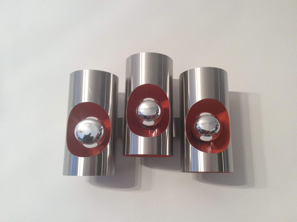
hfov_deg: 56.9
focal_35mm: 32
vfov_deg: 44.1
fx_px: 274
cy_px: 111
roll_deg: +1.0
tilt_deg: +14.4
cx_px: 148
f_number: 2.4
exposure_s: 1/25
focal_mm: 3.3
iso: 64
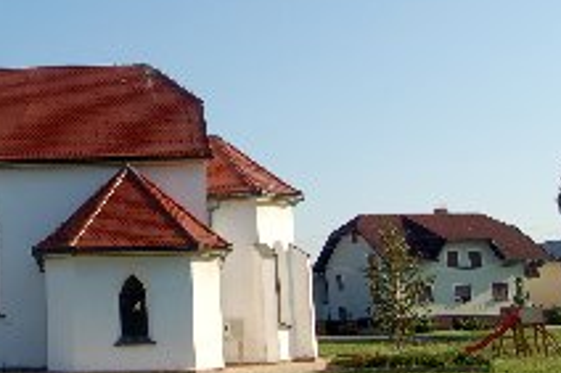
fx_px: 935
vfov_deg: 22.2
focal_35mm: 60
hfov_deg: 31.9
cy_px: 57
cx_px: 65
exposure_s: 1/320
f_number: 9
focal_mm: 19
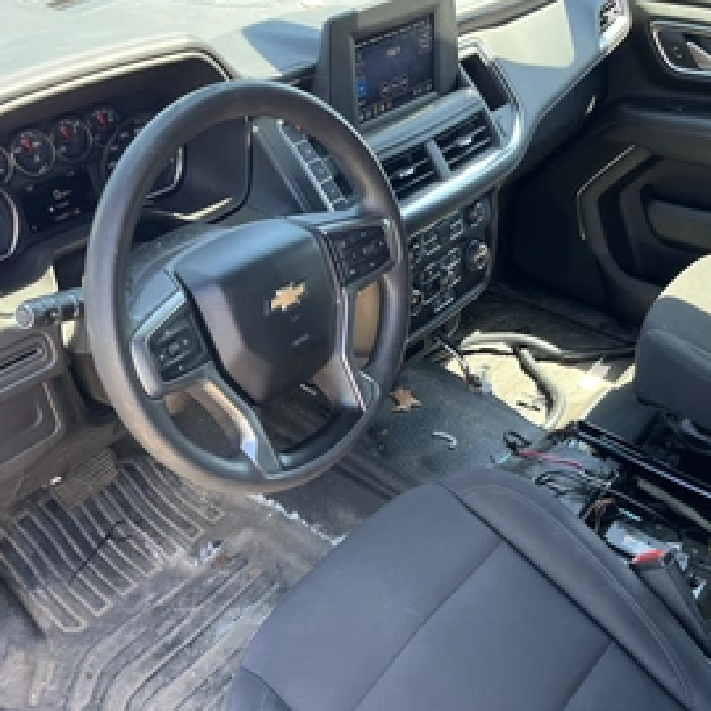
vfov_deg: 48.5
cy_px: 356
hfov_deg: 48.5
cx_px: 356
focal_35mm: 34
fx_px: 790
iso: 64
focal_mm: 5.1
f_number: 1.6
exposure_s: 1/121
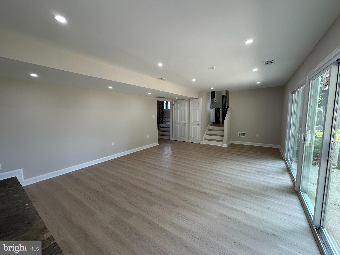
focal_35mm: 14
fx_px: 138
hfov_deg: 102.1
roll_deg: +0.7
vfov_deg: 85.7
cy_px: 128
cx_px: 170
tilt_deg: -3.5
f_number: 2.2
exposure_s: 1/120
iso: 64
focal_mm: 2.22
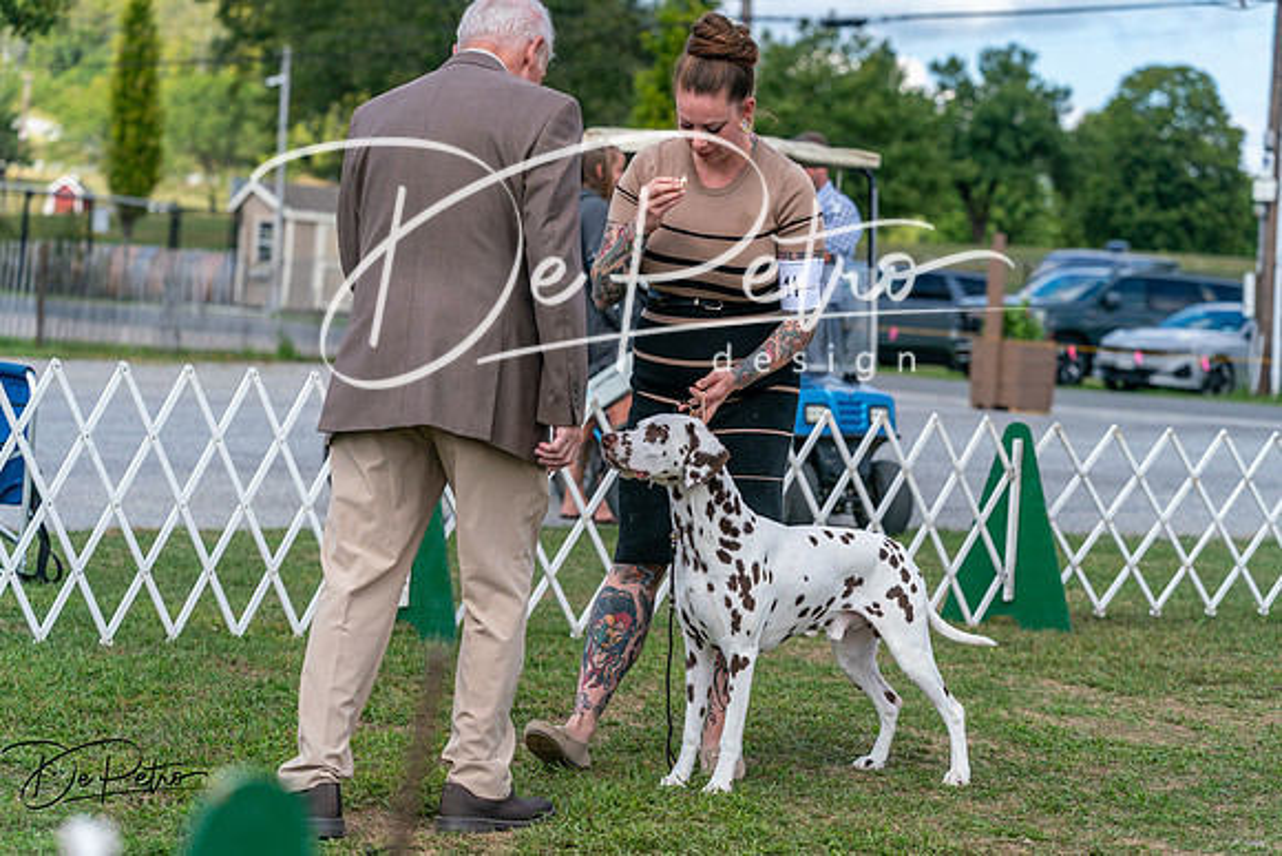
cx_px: 641
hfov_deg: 20.8
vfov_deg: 14.0
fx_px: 3491
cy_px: 428
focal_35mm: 98
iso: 400
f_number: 4.5
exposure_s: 1/2000
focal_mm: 98
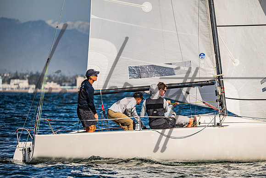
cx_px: 150
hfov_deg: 6.8
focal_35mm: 303
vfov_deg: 4.5
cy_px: 109
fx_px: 2239
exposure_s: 1/3200
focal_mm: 240
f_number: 5.6
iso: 320
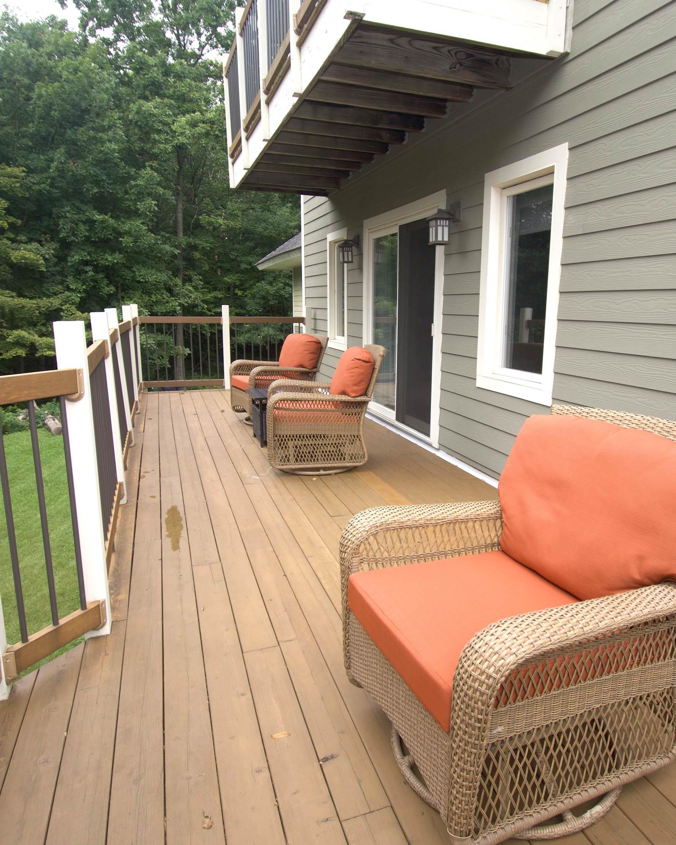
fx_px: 550
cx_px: 377
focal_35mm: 22
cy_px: 415
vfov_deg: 75.0
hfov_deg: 62.9
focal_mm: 10
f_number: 5
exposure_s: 1/200
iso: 100
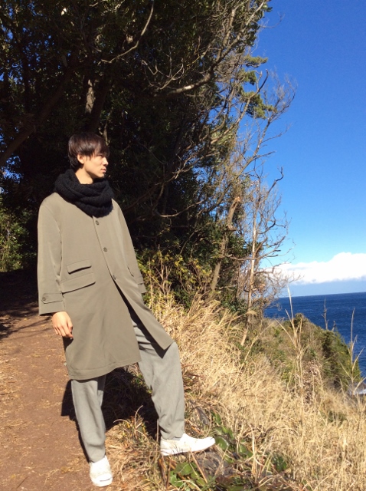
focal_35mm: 33
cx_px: 183
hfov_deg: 42.8
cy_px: 246
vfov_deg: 55.4
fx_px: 466
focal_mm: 3.3
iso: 32
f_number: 2.4
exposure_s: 1/1144
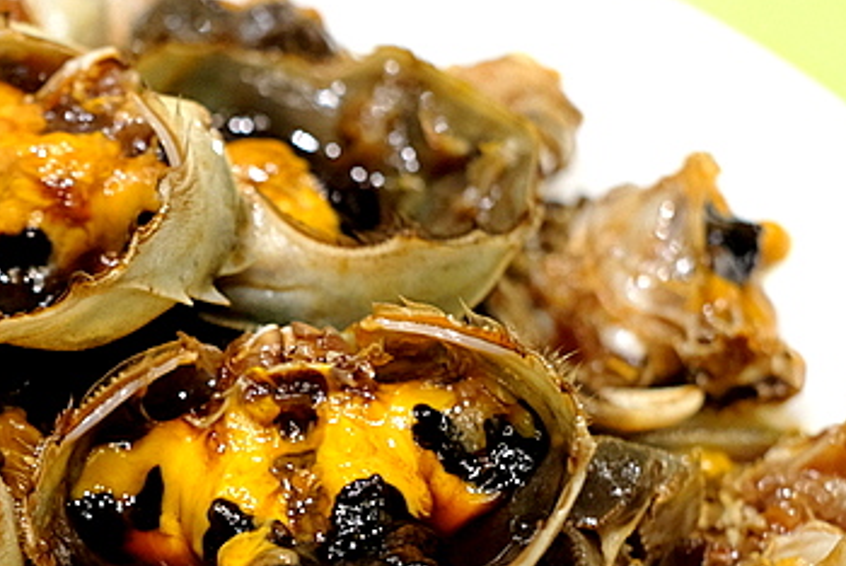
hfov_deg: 16.5
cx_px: -7
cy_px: 554
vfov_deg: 11.3
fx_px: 2846
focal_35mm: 121
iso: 400
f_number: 4
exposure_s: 1/25
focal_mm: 35
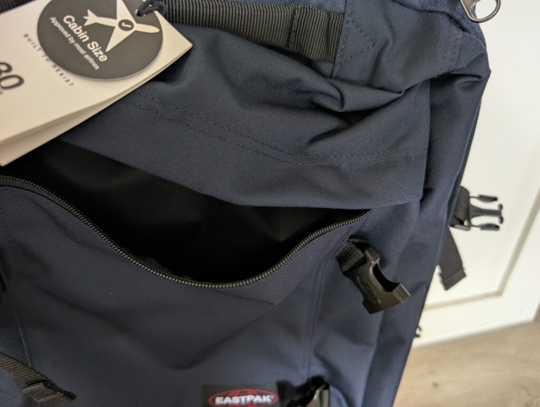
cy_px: 204
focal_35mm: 24
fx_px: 375
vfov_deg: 56.9
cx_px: 270
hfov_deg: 71.5
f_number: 1.68
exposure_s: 1/15.8
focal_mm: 6.9
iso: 280
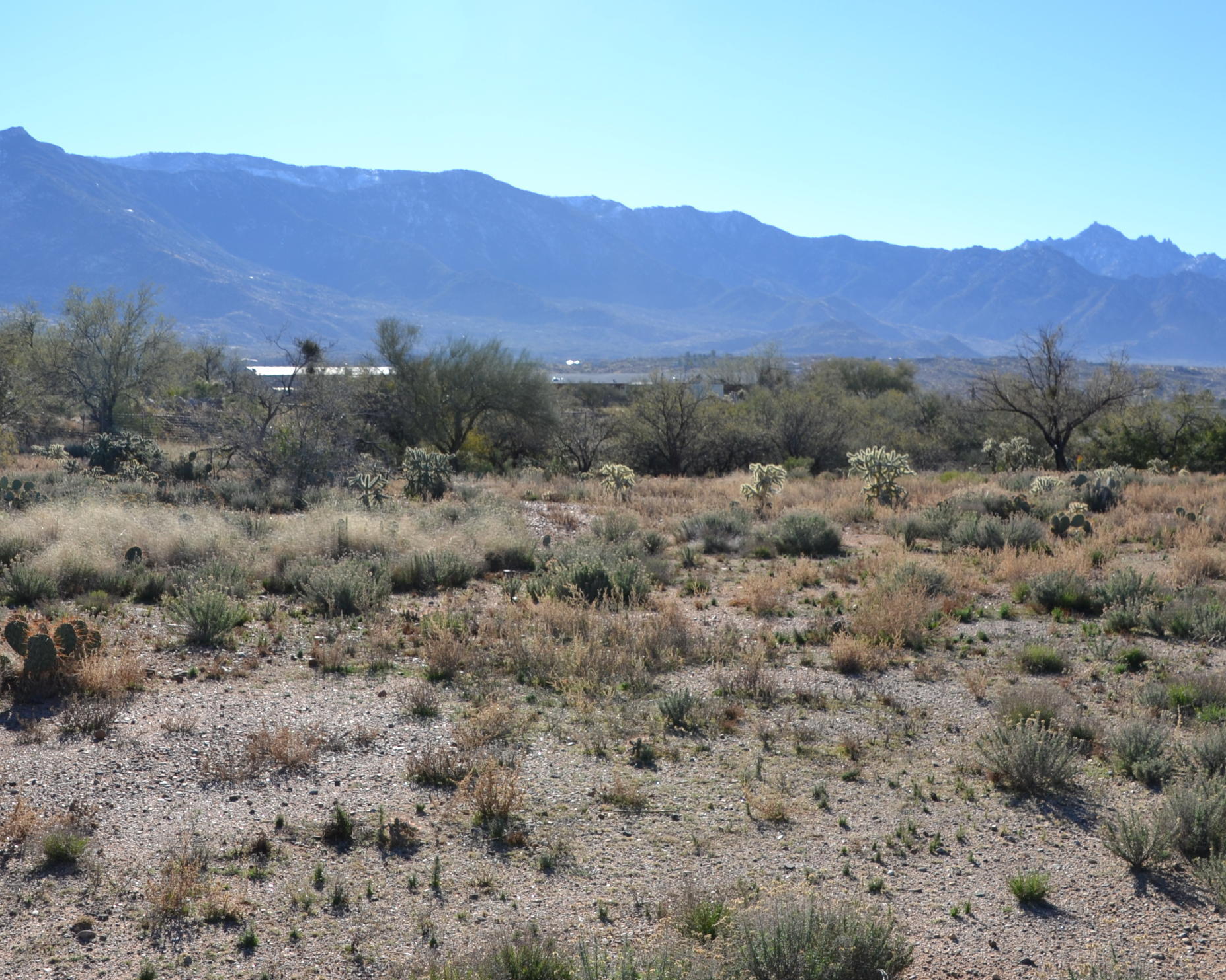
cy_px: 381
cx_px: 526
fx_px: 1488
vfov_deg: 36.3
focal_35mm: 41
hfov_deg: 44.7
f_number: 8
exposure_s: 1/250
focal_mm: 18
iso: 100
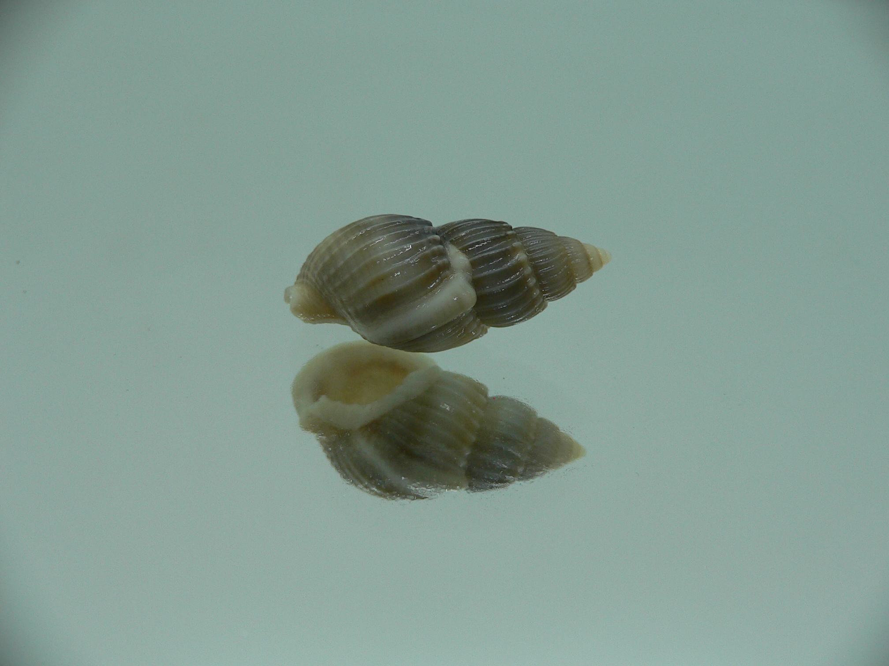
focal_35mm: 35
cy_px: 333
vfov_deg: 40.7
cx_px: 444
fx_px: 899
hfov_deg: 52.6
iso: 80
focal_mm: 4.6
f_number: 2.8
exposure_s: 1/60
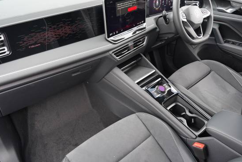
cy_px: 72
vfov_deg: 46.4
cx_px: 131
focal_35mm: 28
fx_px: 188
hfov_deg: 65.3
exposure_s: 1/160
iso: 1000
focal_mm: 24
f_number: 4
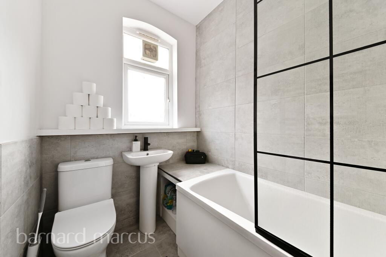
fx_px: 129
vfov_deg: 89.9
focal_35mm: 12
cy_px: 128
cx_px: 193
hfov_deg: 112.7
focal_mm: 12
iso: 200
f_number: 16
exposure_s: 1/2
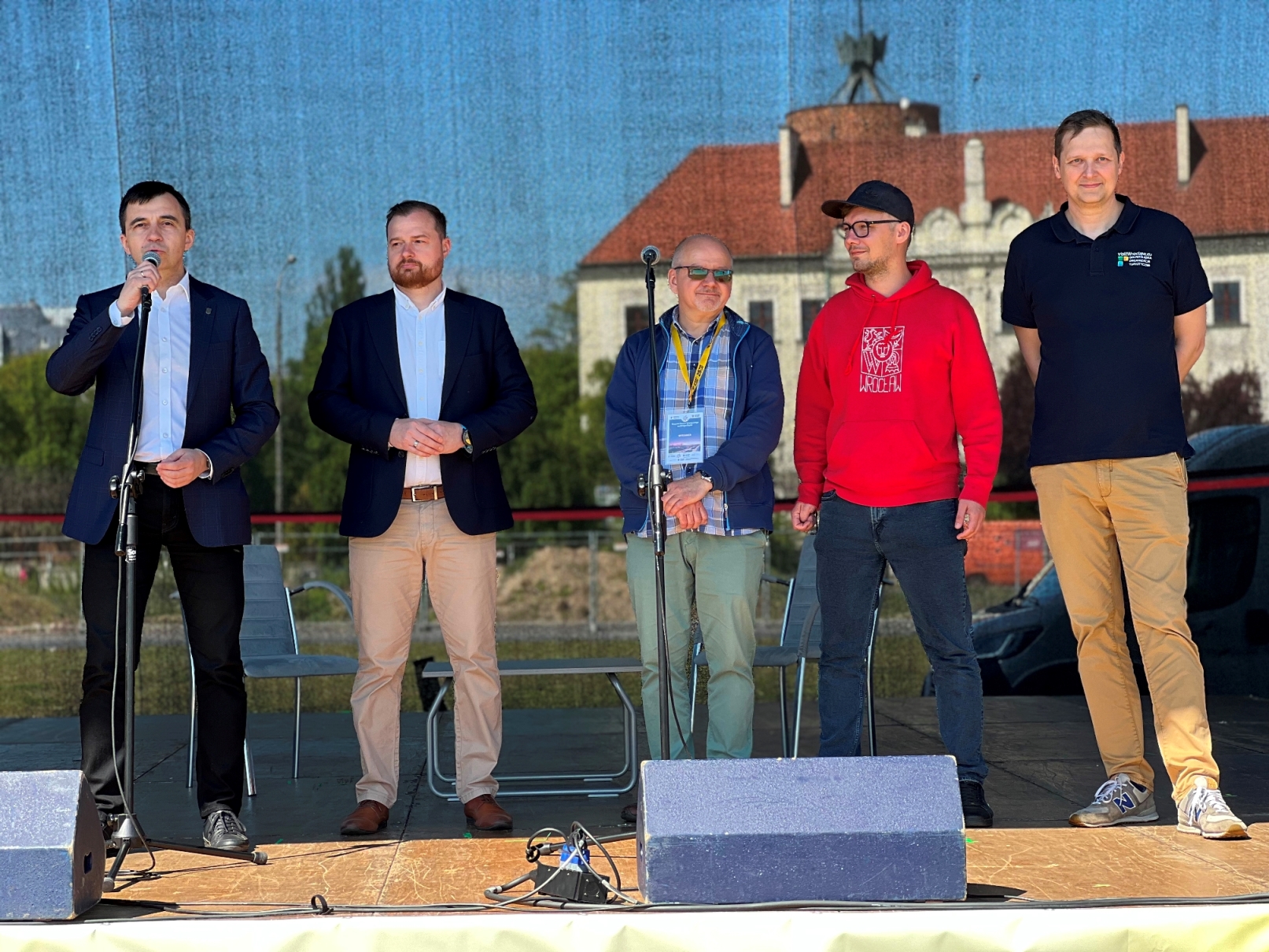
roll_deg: +2.6
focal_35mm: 77
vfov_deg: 19.1
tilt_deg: +1.7
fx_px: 2823
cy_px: 476
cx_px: 634
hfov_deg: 25.3
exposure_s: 1/121
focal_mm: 9
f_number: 2.8
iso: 25
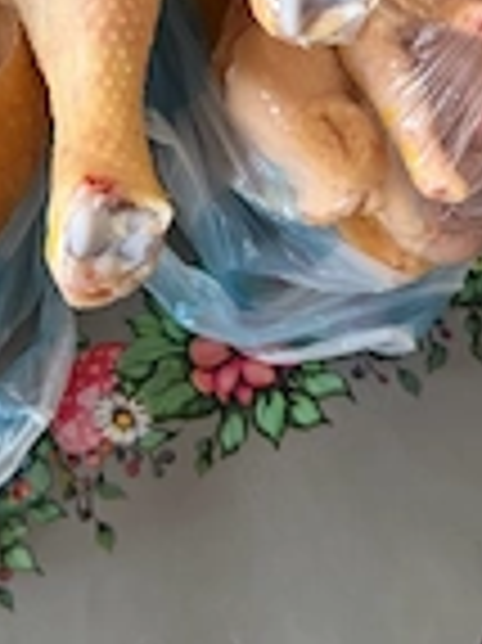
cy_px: 90
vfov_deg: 28.1
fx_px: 1246
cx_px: 113
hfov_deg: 21.7
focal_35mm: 67
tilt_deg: -65.7
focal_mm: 6.76
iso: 250
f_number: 1.78
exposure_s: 1/60
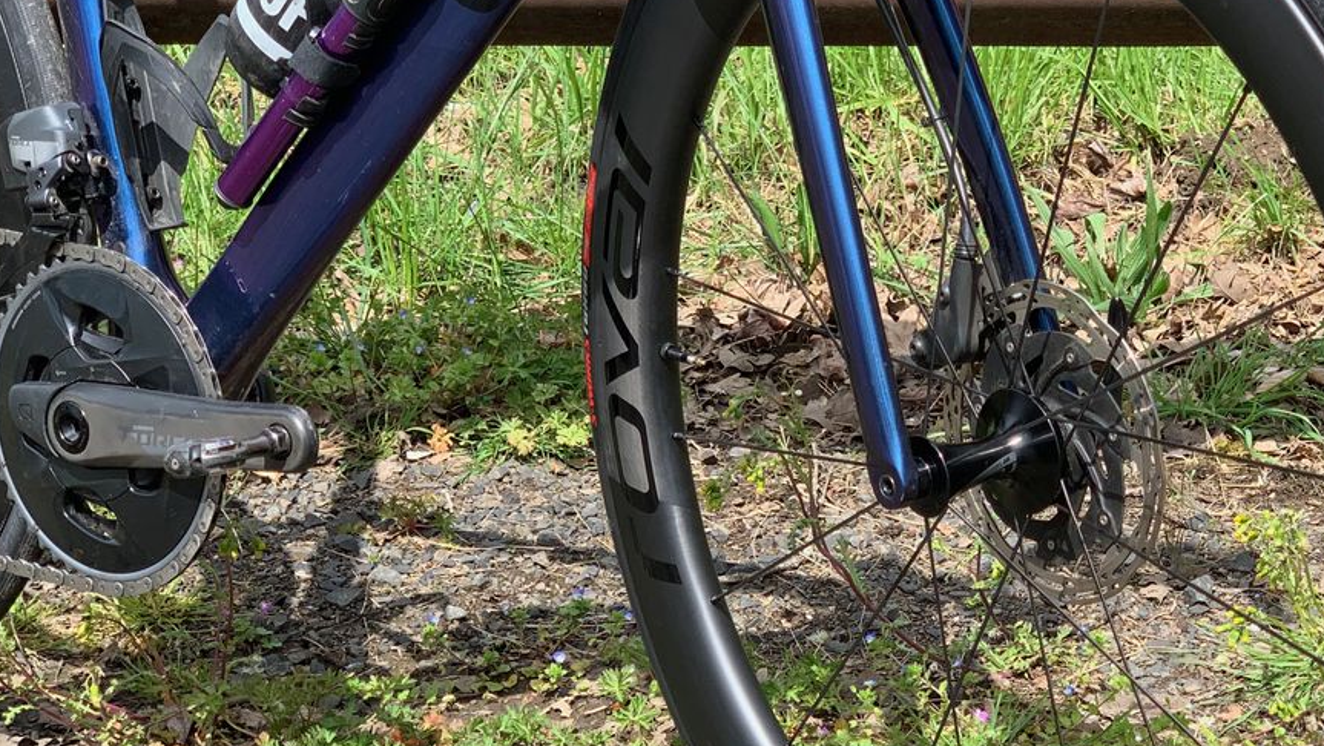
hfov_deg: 25.2
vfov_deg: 14.4
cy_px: 421
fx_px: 2950
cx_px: 876
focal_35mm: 84
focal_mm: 6
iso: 16
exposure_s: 1/623
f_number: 2.4
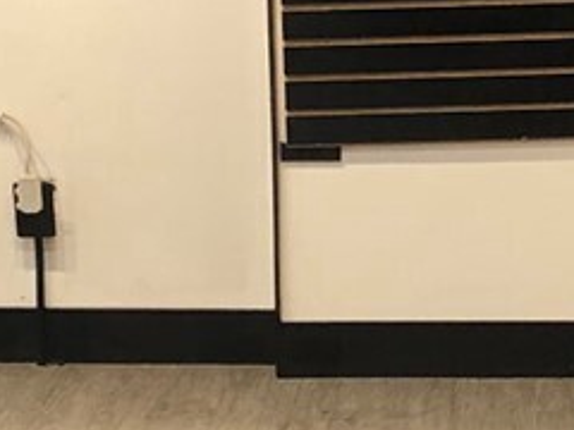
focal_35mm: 187
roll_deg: -0.2
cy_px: 315
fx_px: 3101
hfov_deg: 10.6
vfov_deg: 7.9
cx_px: 409
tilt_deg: -12.3
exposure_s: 1/15
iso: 40
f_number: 1.8
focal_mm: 3.99
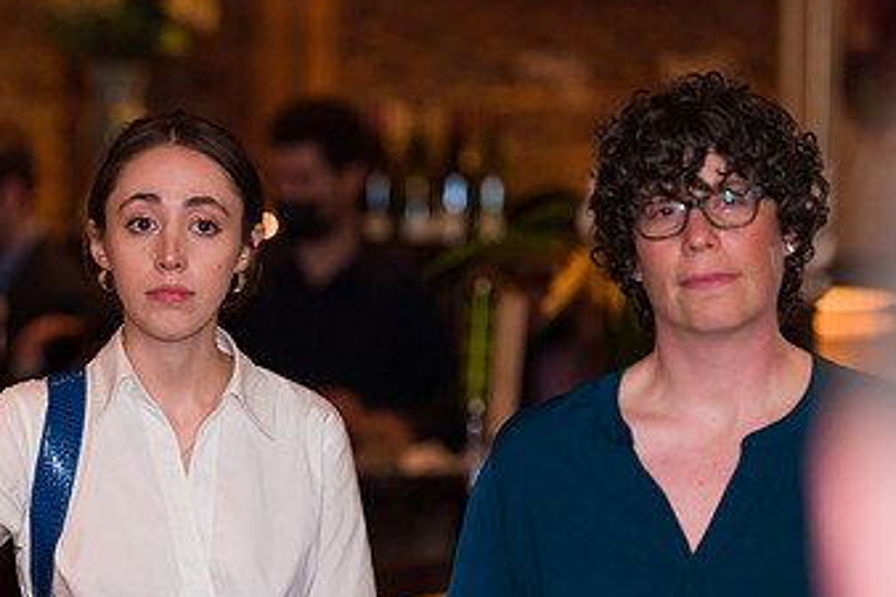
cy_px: 438
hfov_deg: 7.7
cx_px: 191
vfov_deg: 5.2
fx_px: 6617
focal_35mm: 266
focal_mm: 155
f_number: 3.2
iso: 1600
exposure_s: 1/125
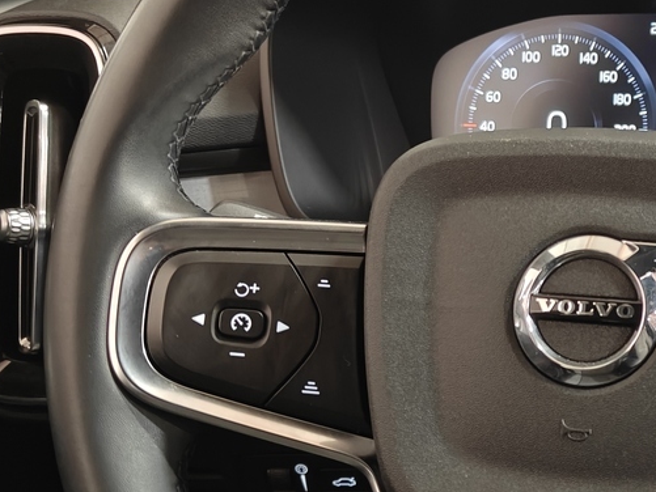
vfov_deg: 21.3
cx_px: 632
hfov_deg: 26.8
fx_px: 1308
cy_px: 301
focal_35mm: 69
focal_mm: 5.59
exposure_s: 1/25
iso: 200
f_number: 1.8
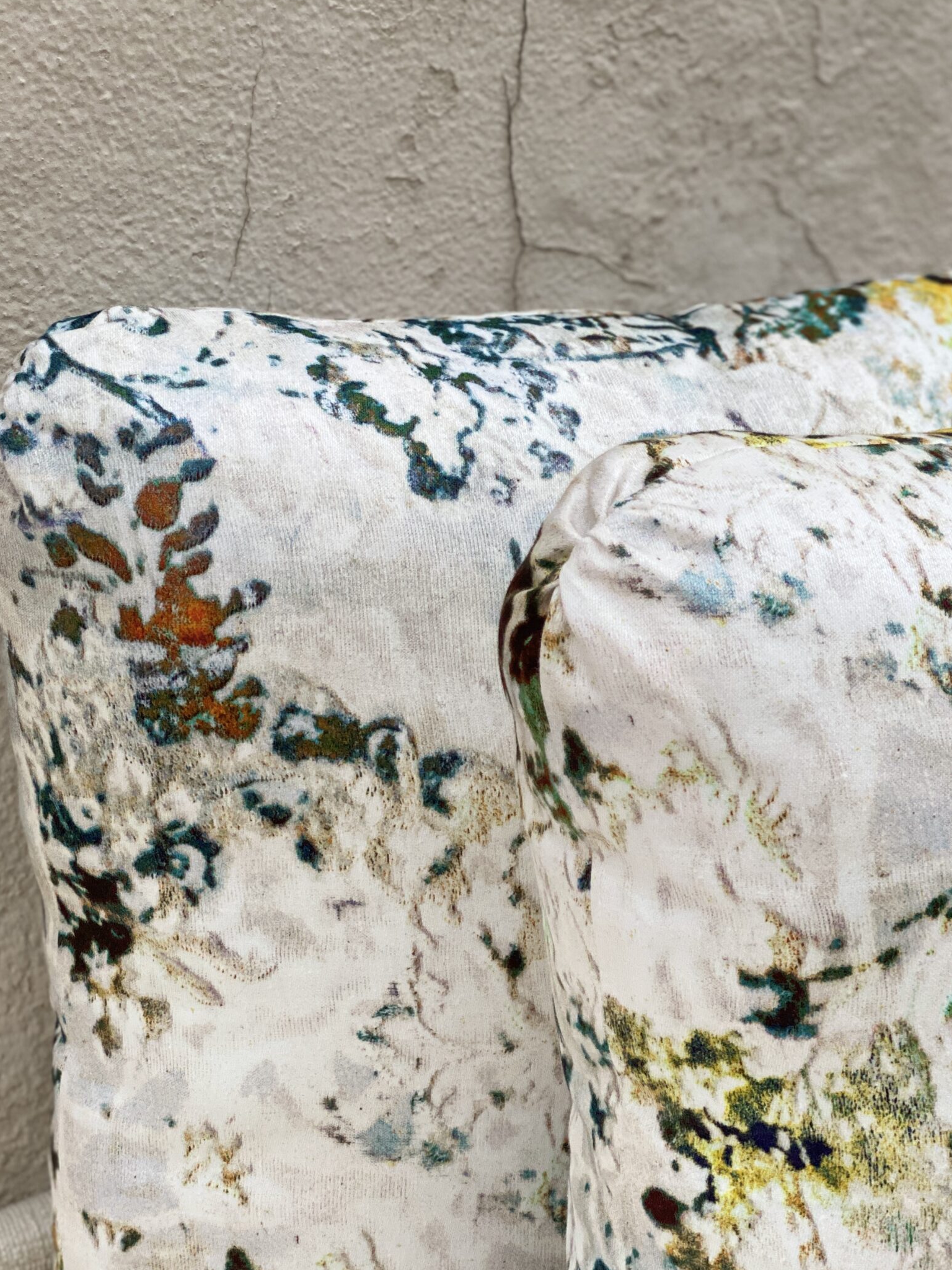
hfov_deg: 22.6
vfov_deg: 29.8
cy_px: 697
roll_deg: -0.8
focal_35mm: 65
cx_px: 464
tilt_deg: -20.2
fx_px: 2383
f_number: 2
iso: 125
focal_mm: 6
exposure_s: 1/122
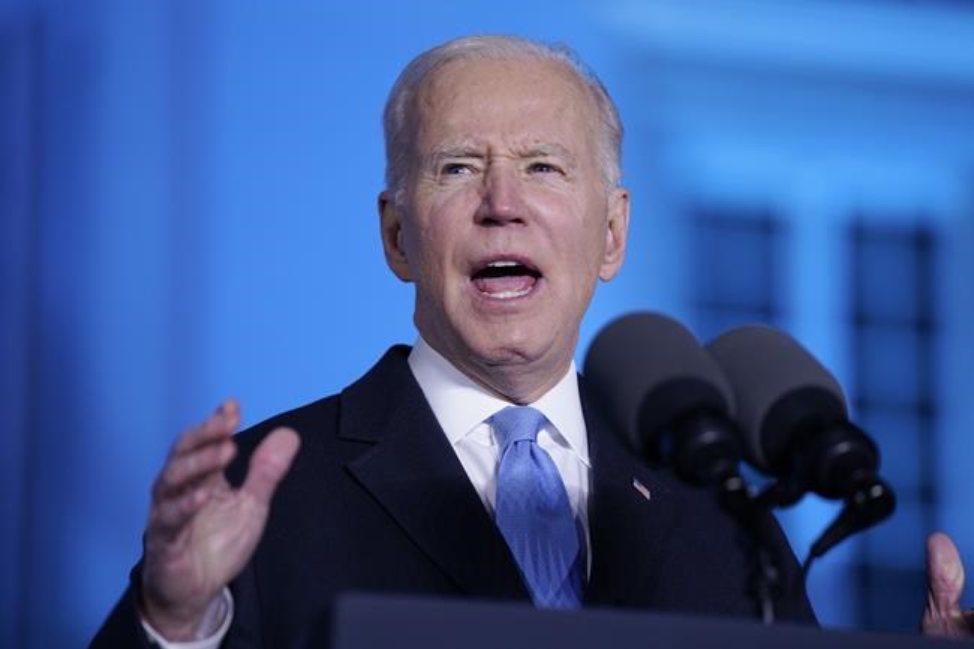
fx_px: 5409
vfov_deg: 6.9
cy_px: 324
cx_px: 487
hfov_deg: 10.3
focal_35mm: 200
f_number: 2.8
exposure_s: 1/250
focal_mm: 200
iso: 1000
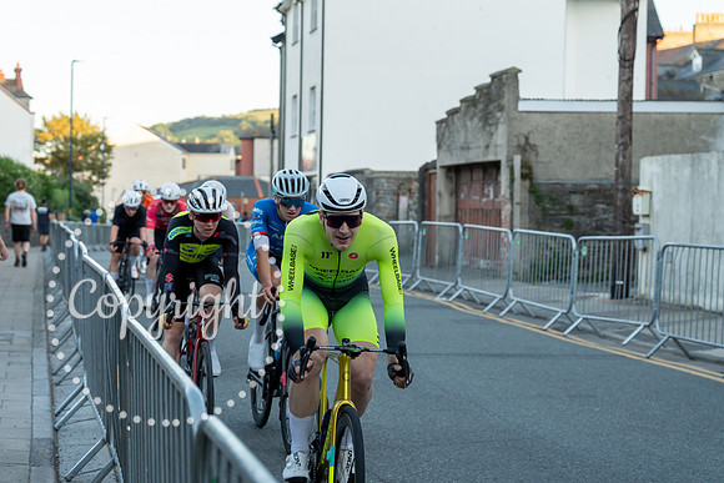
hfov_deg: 28.8
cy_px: 242
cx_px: 362
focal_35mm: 70
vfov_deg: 19.5
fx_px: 1408
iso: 800
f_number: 4.5
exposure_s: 1/800
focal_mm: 70
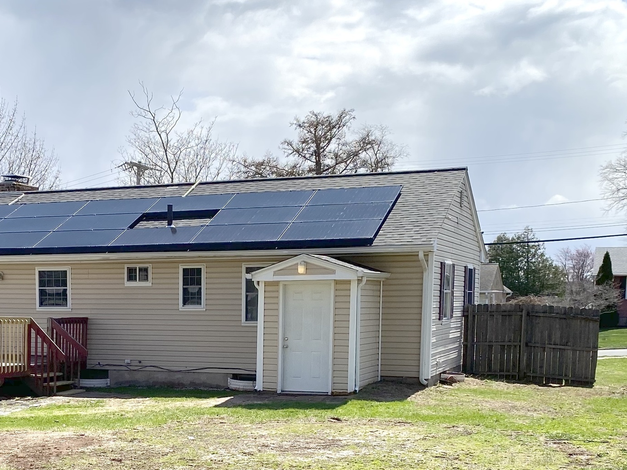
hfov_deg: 32.3
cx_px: 119
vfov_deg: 24.5
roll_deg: +1.1
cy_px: 422
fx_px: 1051
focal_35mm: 58
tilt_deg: -6.5
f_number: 1.8
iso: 32
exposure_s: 1/3497
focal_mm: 4.25
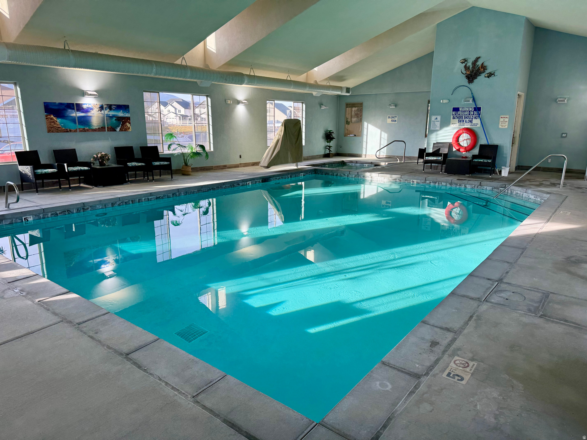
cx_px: 294
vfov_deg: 56.8
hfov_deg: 71.6
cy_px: 220
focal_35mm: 24
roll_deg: -0.7
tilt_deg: -14.6
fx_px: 407
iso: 64
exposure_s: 1/237
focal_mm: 6.76
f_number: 1.78
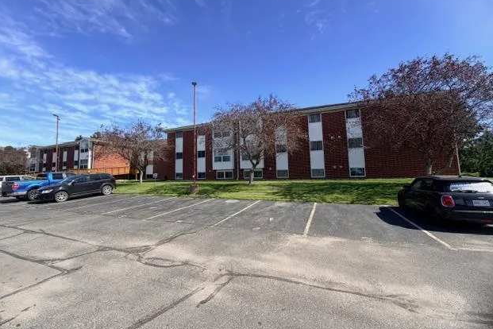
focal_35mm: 15
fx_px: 205
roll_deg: +1.6
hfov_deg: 100.4
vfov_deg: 77.2
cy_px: 154
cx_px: 240
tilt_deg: +5.4
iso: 32
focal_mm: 2.22
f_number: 2.2
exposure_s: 1/770
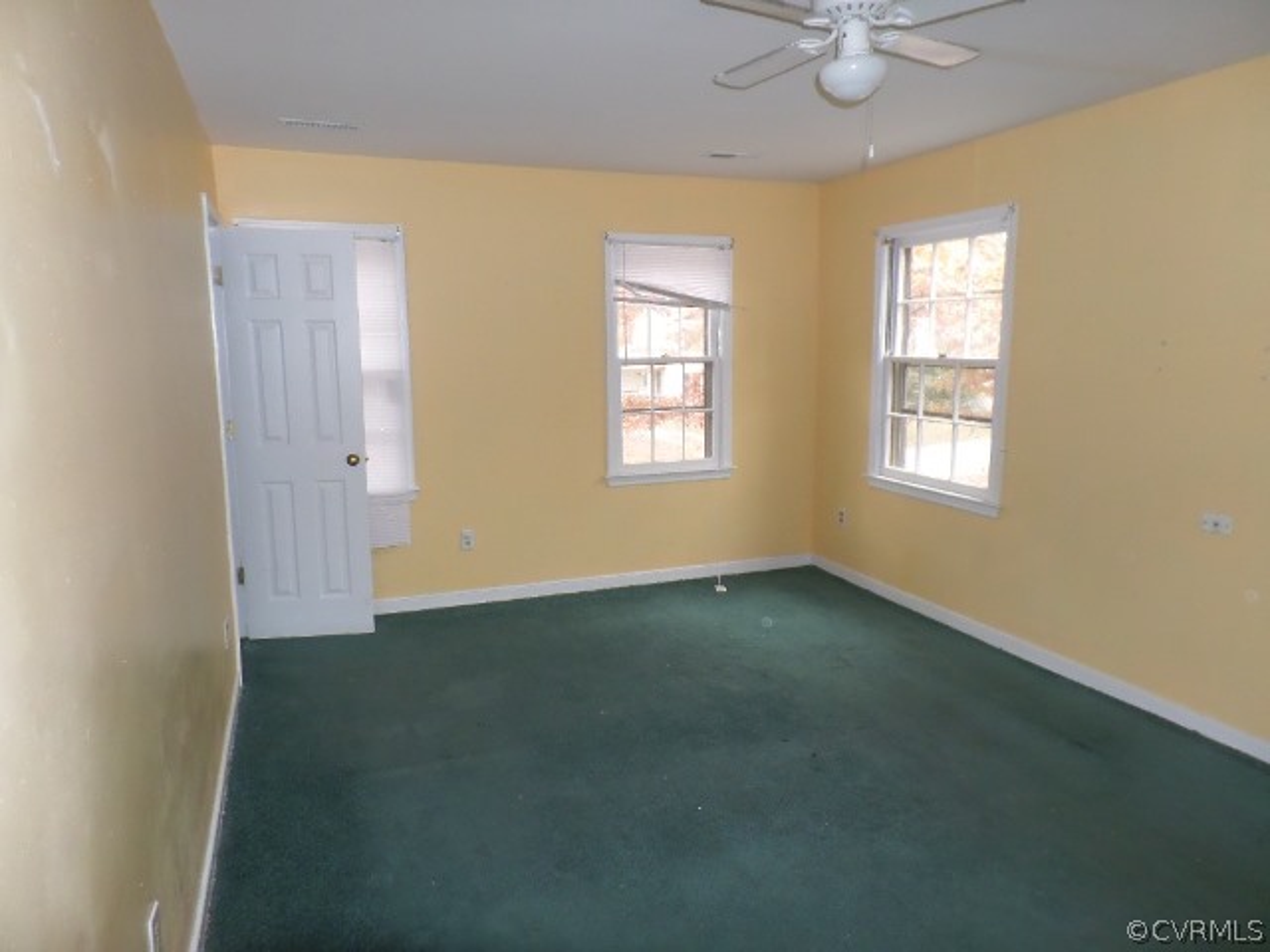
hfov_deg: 73.9
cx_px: 635
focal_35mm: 23
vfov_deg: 58.9
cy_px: 476
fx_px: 844
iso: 400
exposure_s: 1/30
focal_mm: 4.1
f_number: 2.8
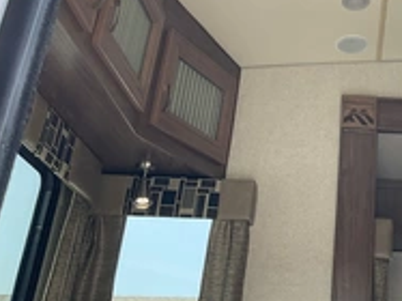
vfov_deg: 22.9
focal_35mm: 62
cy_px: 15
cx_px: 385
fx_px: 720
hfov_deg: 29.5
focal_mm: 3
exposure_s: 1/127
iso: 32
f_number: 1.8
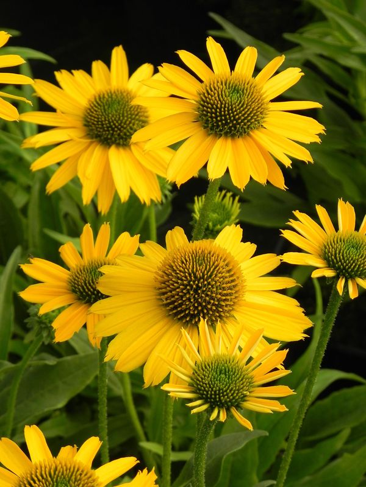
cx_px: 183
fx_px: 2284
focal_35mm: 162
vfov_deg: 12.2
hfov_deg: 9.2
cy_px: 244
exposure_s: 1/400
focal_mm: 28.8
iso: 160
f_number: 5
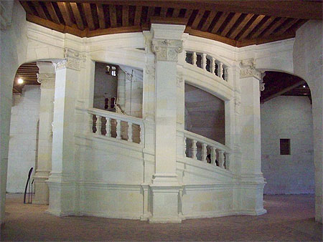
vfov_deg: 39.7
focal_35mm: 36
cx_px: 162
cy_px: 121
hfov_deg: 51.3
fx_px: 336
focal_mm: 6
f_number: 2.7
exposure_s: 1/65
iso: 800
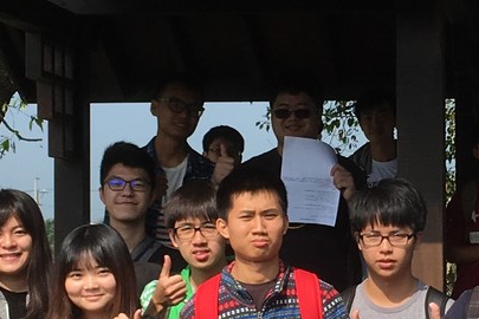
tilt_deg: +0.5
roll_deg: -0.4
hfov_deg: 15.0
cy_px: 219
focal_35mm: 135
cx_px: 423
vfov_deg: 10.1
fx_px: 1796
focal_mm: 4.15
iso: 25
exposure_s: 1/1326
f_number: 2.2
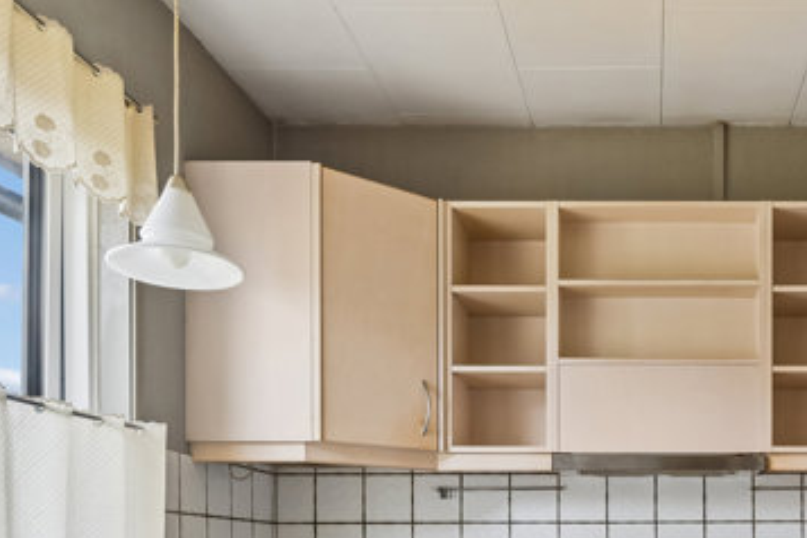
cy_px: 564
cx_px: 644
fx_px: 1054
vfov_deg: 26.7
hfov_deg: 40.2
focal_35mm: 47
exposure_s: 1/3.33
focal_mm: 14
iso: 200
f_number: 8
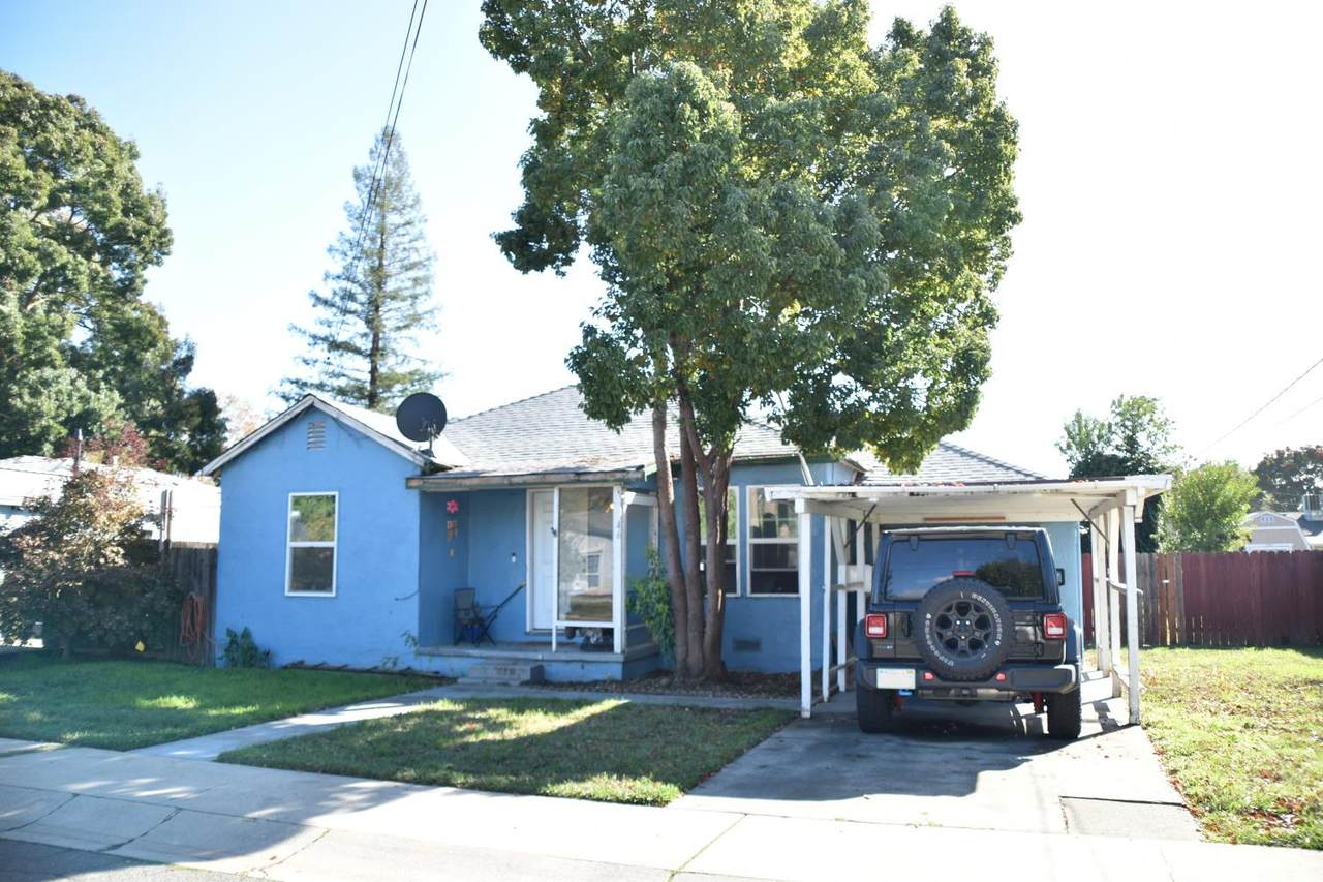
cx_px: 662
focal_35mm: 27
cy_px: 441
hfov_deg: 67.4
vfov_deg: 47.9
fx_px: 992
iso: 100
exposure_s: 1/200
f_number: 3.5
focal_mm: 18
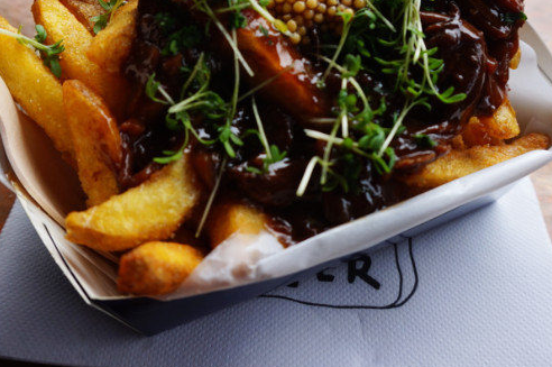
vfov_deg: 33.3
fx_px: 597
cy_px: 80
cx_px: 249
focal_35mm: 39
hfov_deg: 49.5
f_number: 4.5
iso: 100
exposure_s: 1/80
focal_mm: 16
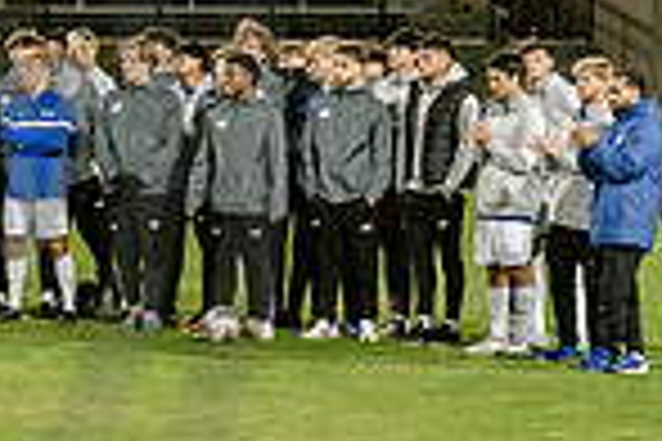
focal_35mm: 348
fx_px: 6399
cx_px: -684
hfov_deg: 5.8
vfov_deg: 3.9
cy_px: 273
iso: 2000
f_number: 4.5
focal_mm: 70
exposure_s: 1/200
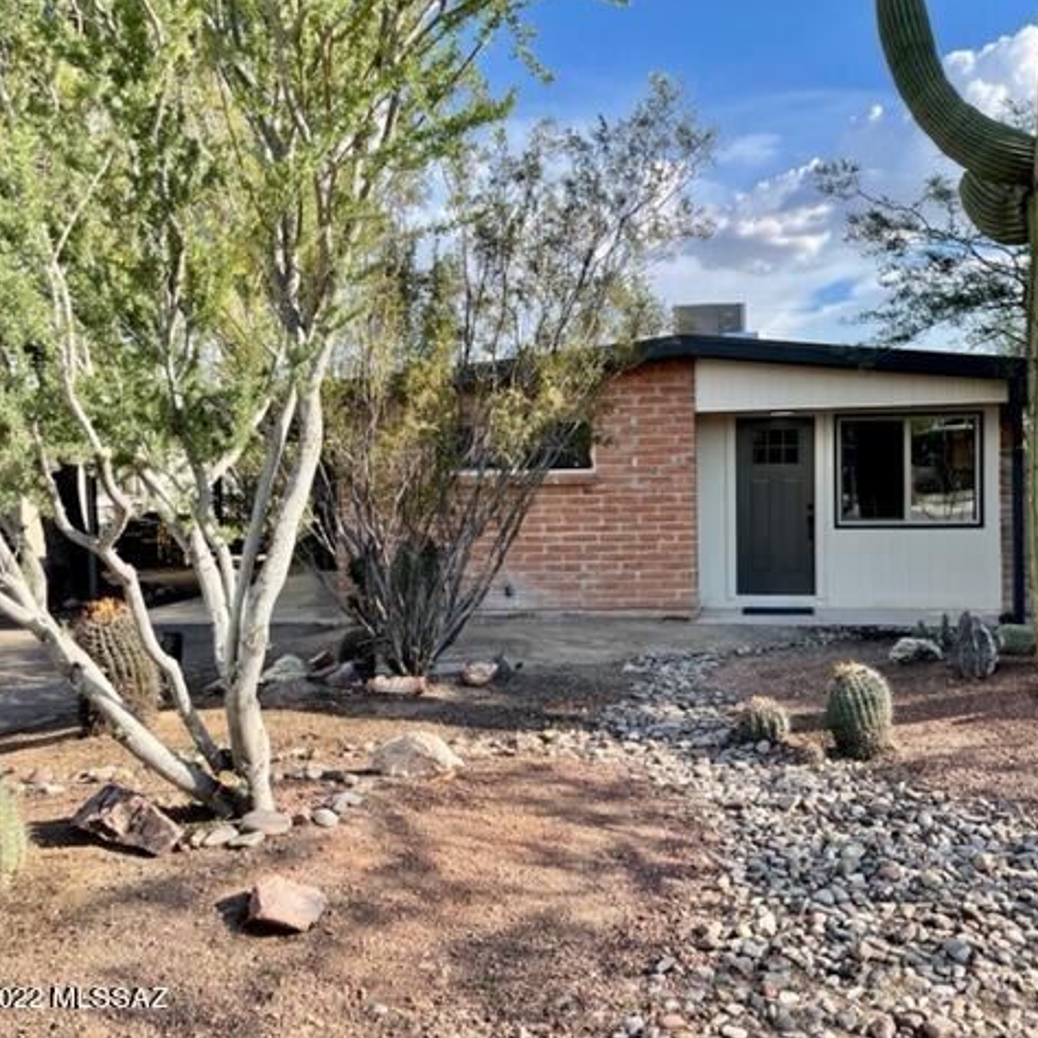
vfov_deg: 52.5
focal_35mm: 31
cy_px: 519
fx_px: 1052
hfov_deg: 52.0
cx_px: 648
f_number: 1.6
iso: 32
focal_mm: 4.2
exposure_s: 1/1401
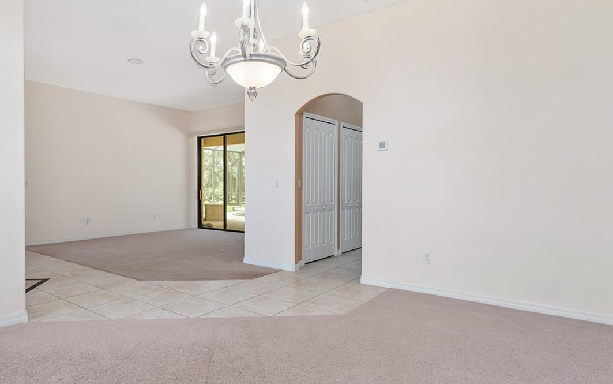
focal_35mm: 23
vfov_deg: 52.1
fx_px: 392
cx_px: 229
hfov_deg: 74.7
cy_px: 192
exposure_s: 1/6
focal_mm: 15.3
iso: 320
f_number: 7.1
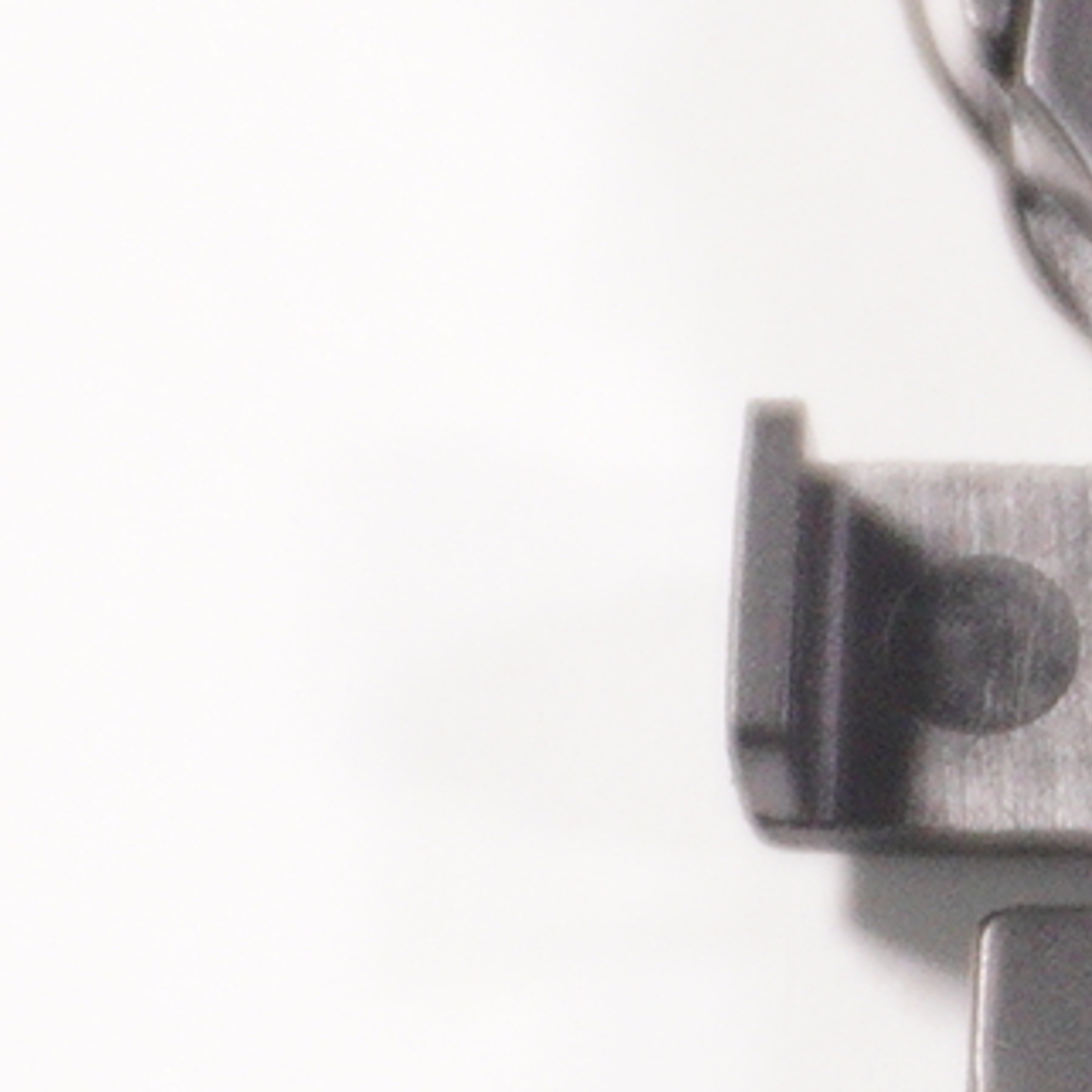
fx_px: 16595
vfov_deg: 3.8
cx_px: 2956
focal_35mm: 465
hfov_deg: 3.7
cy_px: 276
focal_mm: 39
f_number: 5.6
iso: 800
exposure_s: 1/160
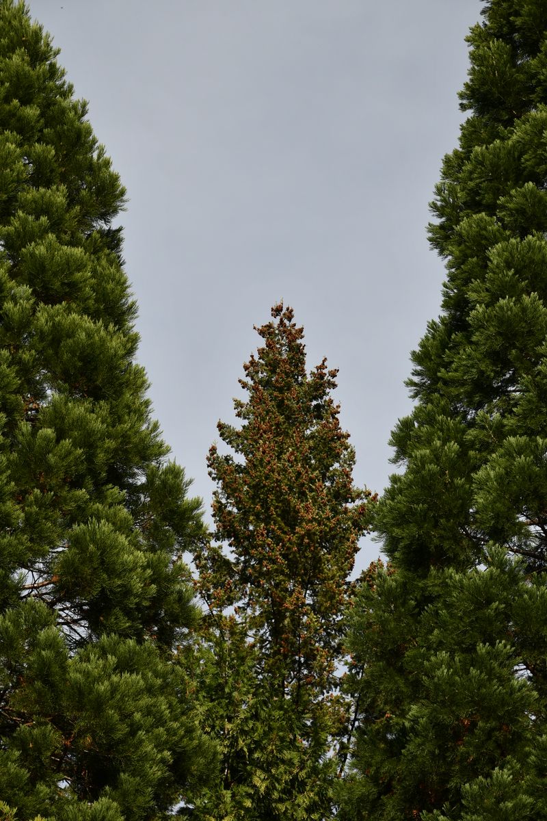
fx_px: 2552
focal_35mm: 112
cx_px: 274
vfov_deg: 18.3
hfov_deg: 12.2
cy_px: 410
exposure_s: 1/640
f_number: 6.3
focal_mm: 75
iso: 100
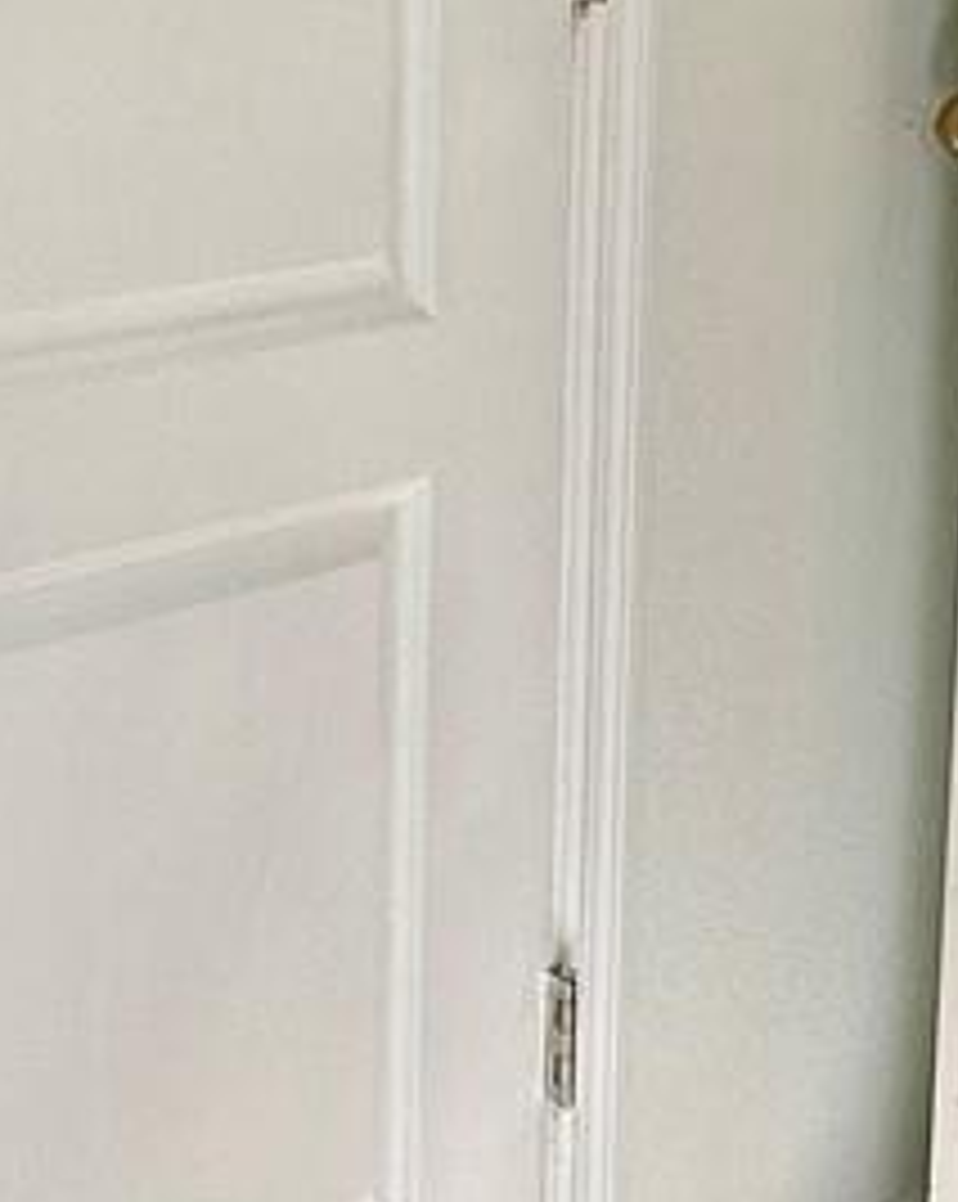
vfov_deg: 23.1
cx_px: -22
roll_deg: -0.1
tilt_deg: -9.2
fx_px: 2911
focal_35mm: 82
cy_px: 315
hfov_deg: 18.2
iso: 40
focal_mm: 2.22
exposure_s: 1/186
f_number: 2.2
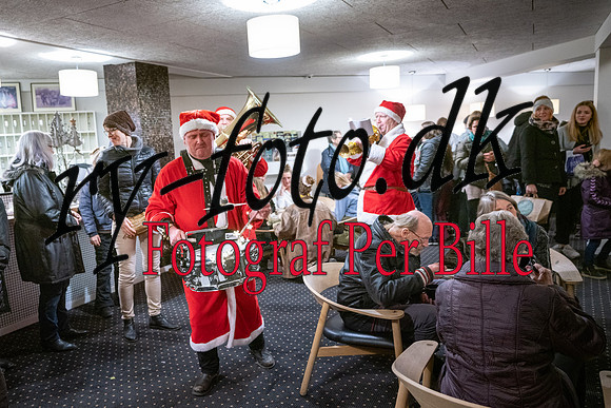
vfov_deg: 45.6
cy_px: 205
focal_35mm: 29
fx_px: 485
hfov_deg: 64.2
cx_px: 267
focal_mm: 25
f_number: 2.8
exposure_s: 1/80
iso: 3200
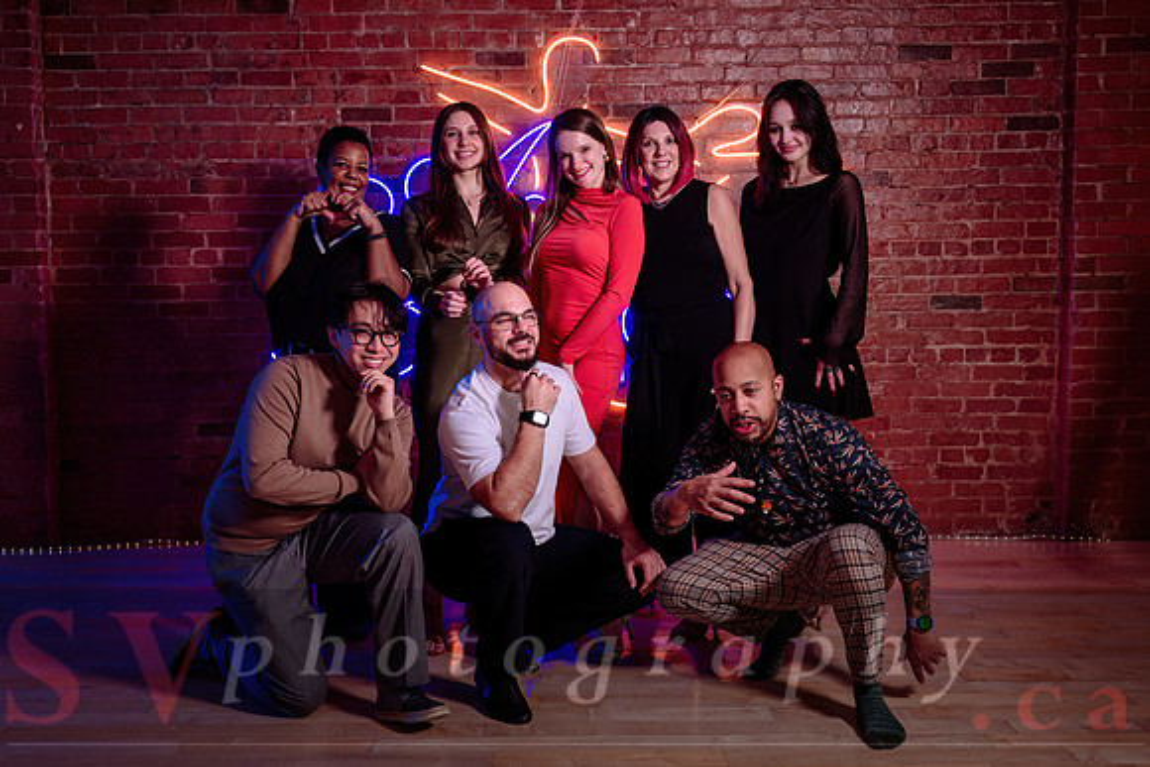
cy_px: 345
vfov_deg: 33.0
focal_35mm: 41
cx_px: 539
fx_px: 1296
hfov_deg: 47.8
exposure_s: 1/100
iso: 500
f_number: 4
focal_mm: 34
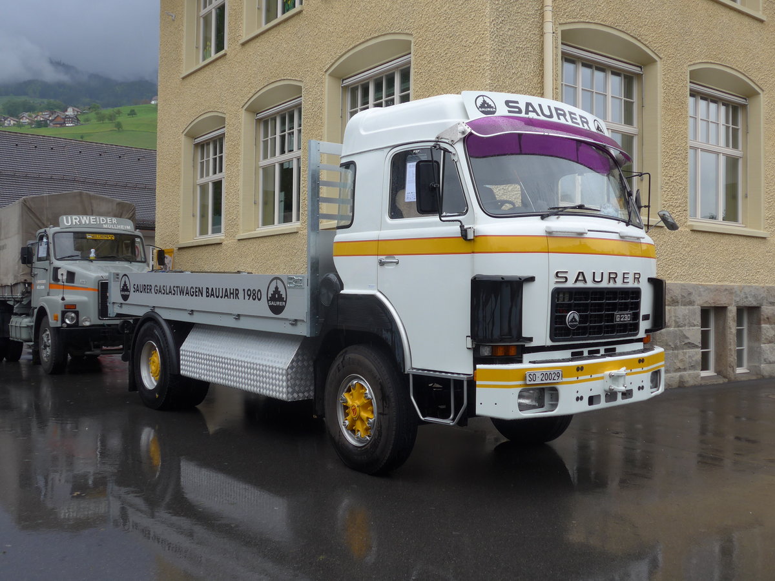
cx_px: 388
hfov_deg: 51.4
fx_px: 806
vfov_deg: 39.7
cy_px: 290
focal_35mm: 36
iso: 80
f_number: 2.8
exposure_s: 1/320
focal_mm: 7.5
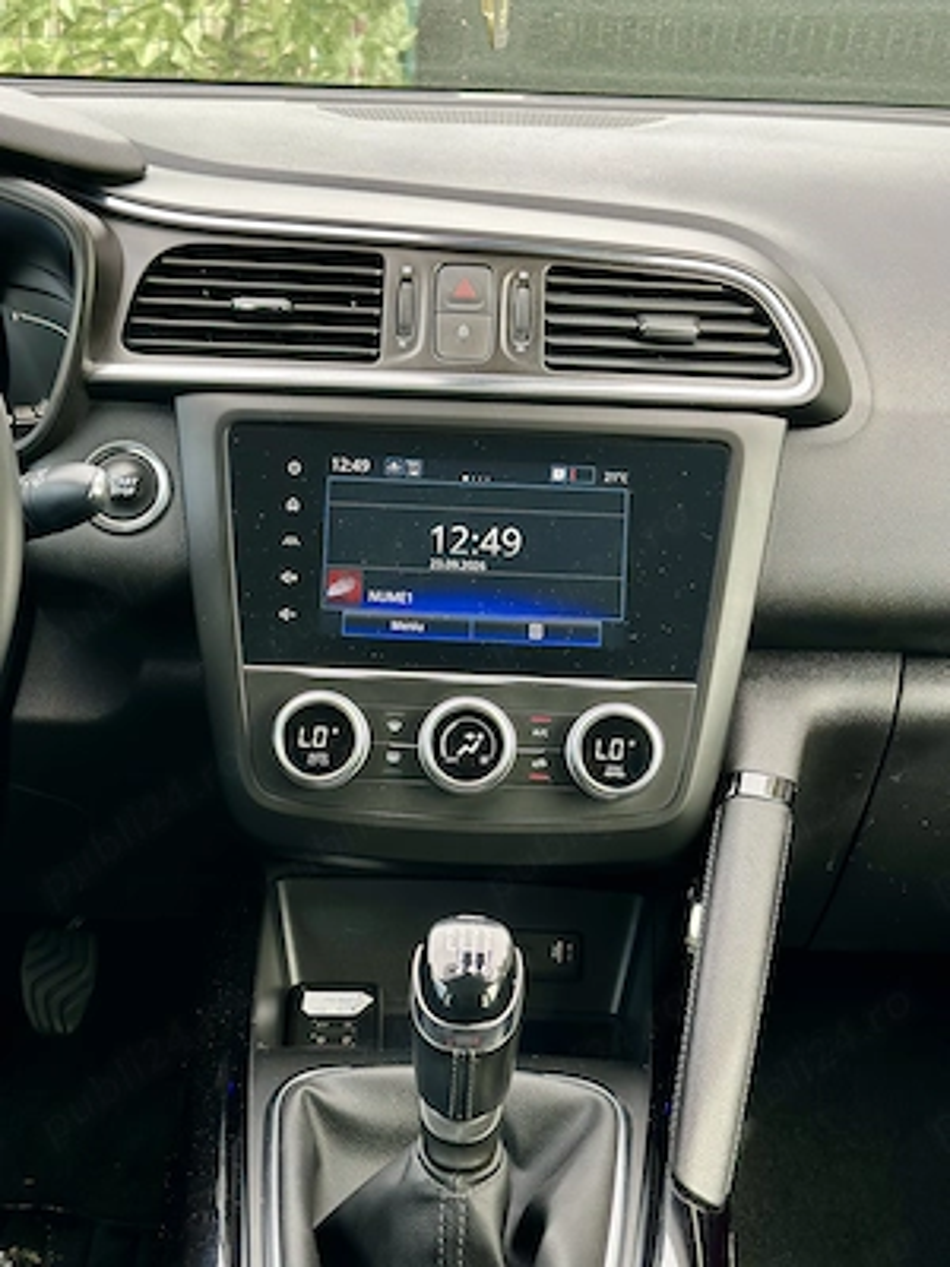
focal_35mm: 48
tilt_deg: -20.9
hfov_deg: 30.3
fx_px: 1756
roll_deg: -3.3
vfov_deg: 39.7
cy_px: 634
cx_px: 475
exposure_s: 1/169
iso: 125
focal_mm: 6.86
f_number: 1.78
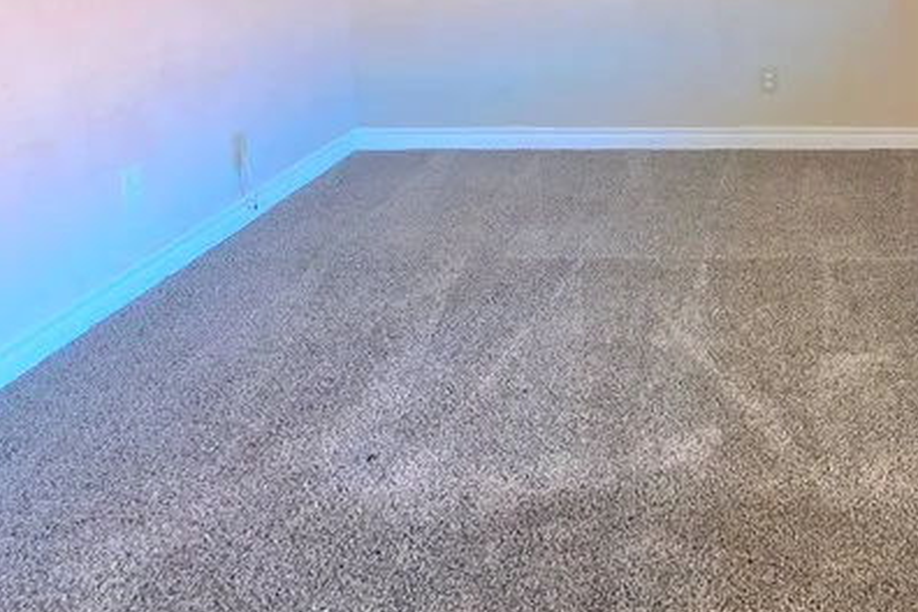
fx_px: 892
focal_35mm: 35
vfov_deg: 33.9
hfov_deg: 50.0
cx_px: 777
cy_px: -28
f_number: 1.9
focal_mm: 2.2
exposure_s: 1/60.2
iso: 640
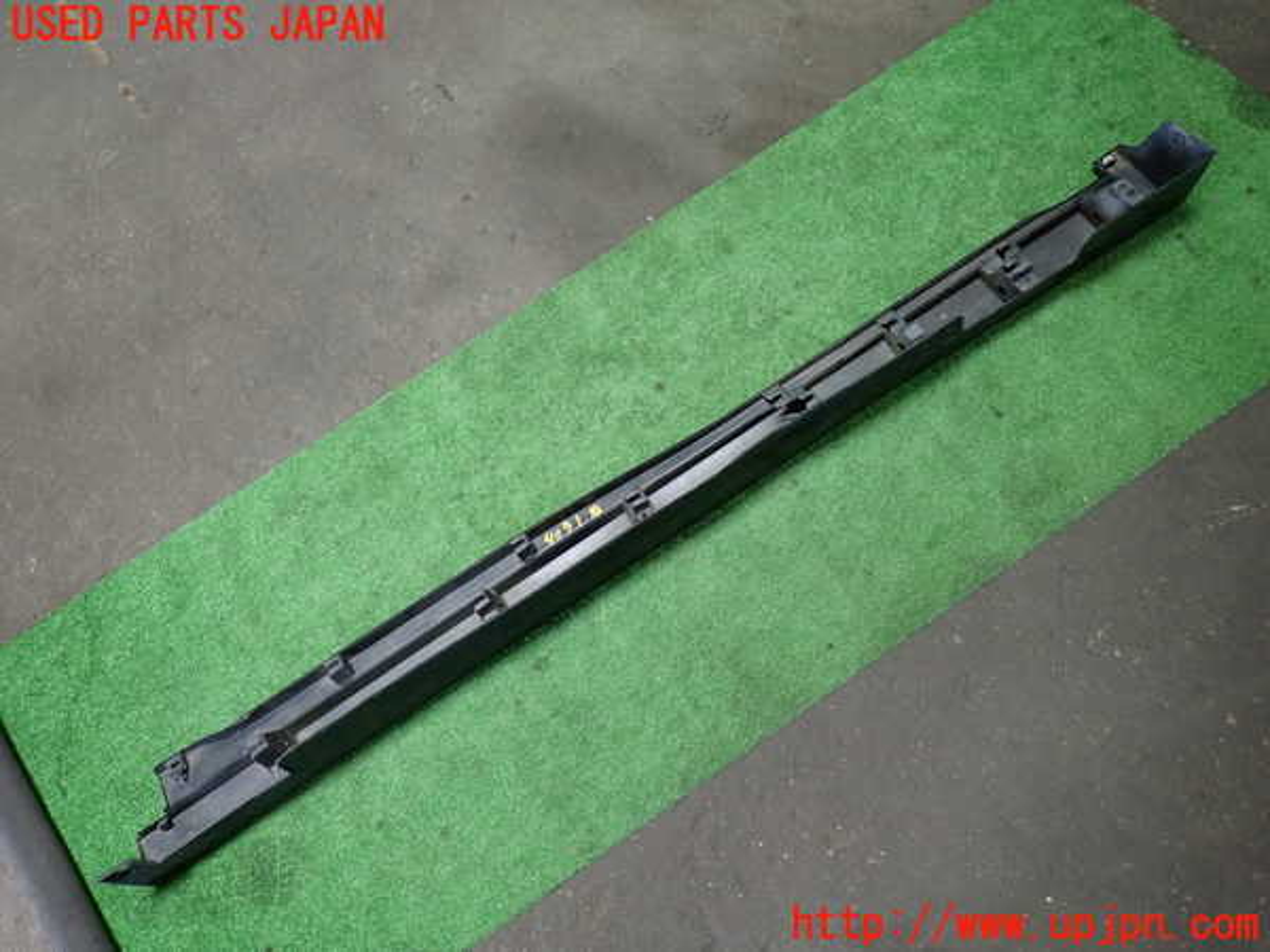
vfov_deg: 54.9
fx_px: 917
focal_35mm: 25
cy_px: 476
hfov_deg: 69.4
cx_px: 635
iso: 200
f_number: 2
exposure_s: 1/50
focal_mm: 4.5
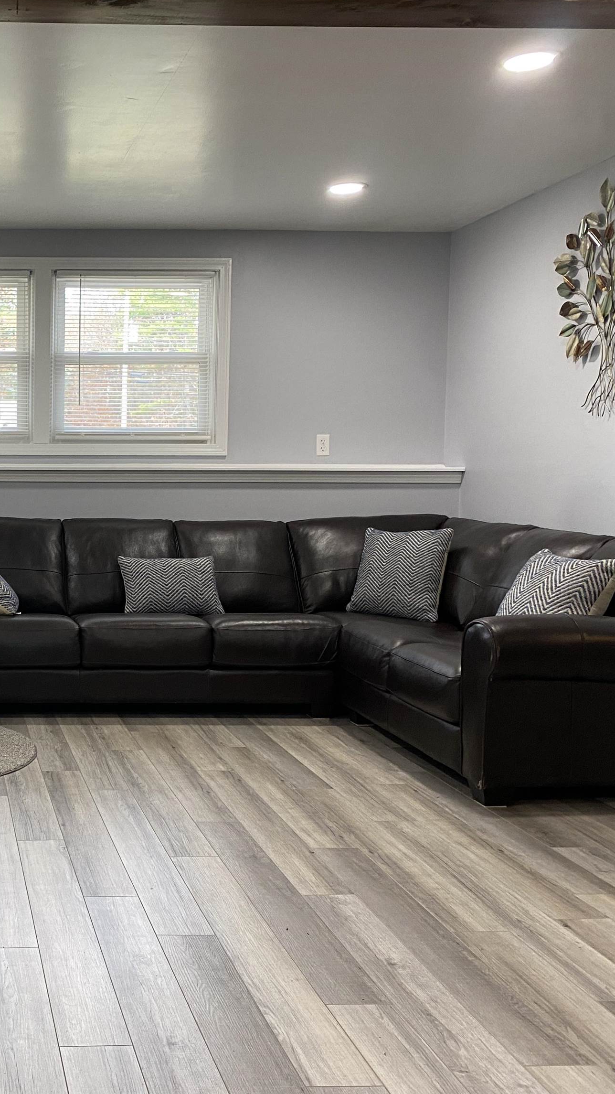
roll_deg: -1.2
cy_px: 545
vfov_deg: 52.8
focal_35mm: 38
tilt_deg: -3.7
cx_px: -20
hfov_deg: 28.9
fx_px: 1102
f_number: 1.8
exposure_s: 1/60
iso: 100
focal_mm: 4.25
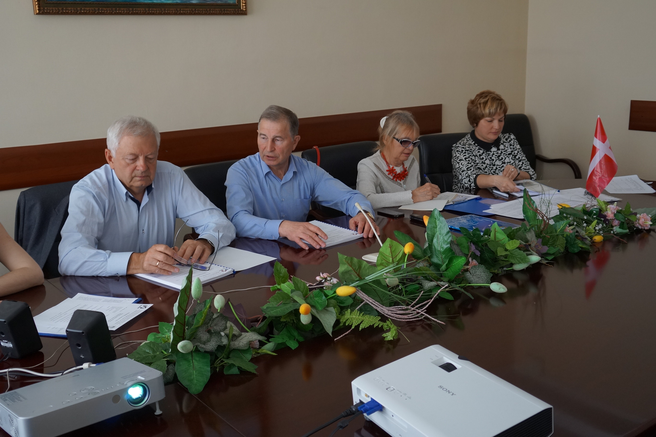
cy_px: 218
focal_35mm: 36
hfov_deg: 53.1
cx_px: 328
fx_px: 656
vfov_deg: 36.9
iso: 640
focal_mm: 24
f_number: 4.5
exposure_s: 1/160
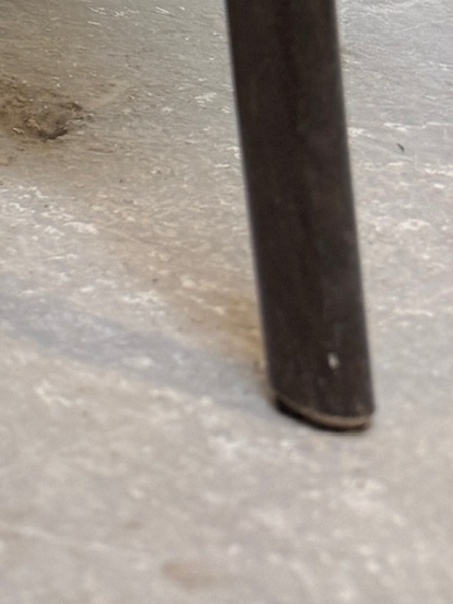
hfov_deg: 14.8
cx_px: -325
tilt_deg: +1.0
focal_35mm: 89
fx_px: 1553
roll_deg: -4.9
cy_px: -500
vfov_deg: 17.6
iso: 160
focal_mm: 6.76
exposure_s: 1/50
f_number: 1.78
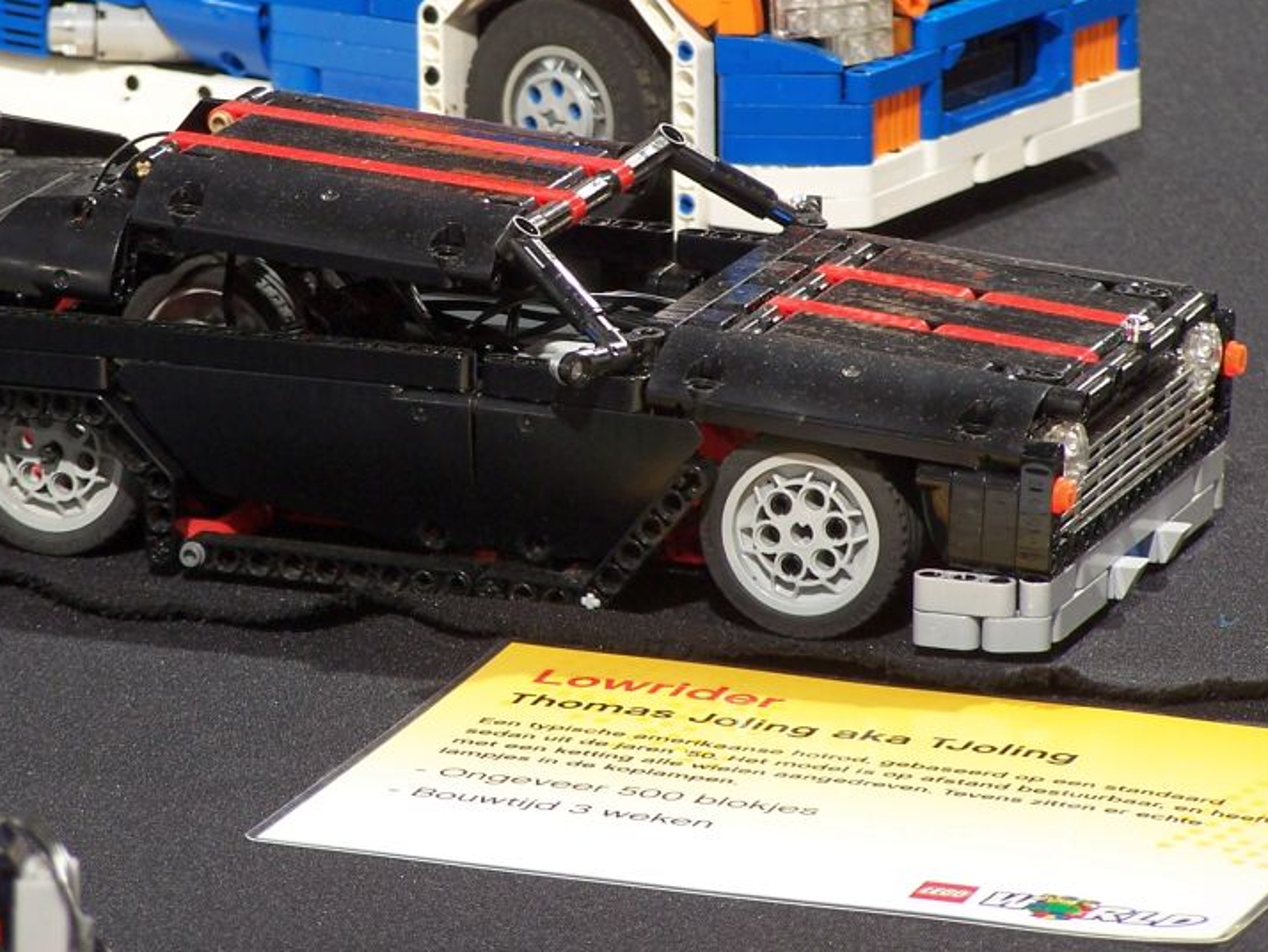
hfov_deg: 7.3
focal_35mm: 271
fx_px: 9930
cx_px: 494
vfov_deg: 5.5
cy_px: 300
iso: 80
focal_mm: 31.3
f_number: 3.2
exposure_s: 1/2
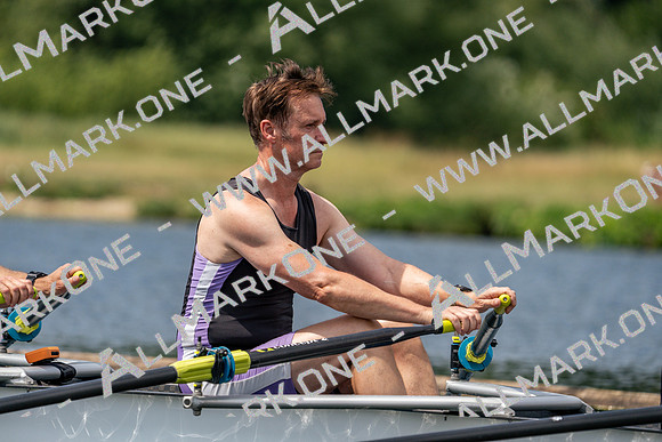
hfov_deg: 5.2
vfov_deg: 3.4
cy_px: 221
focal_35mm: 400
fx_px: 7357
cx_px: 331
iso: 250
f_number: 6.3
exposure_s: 1/1600
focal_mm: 400
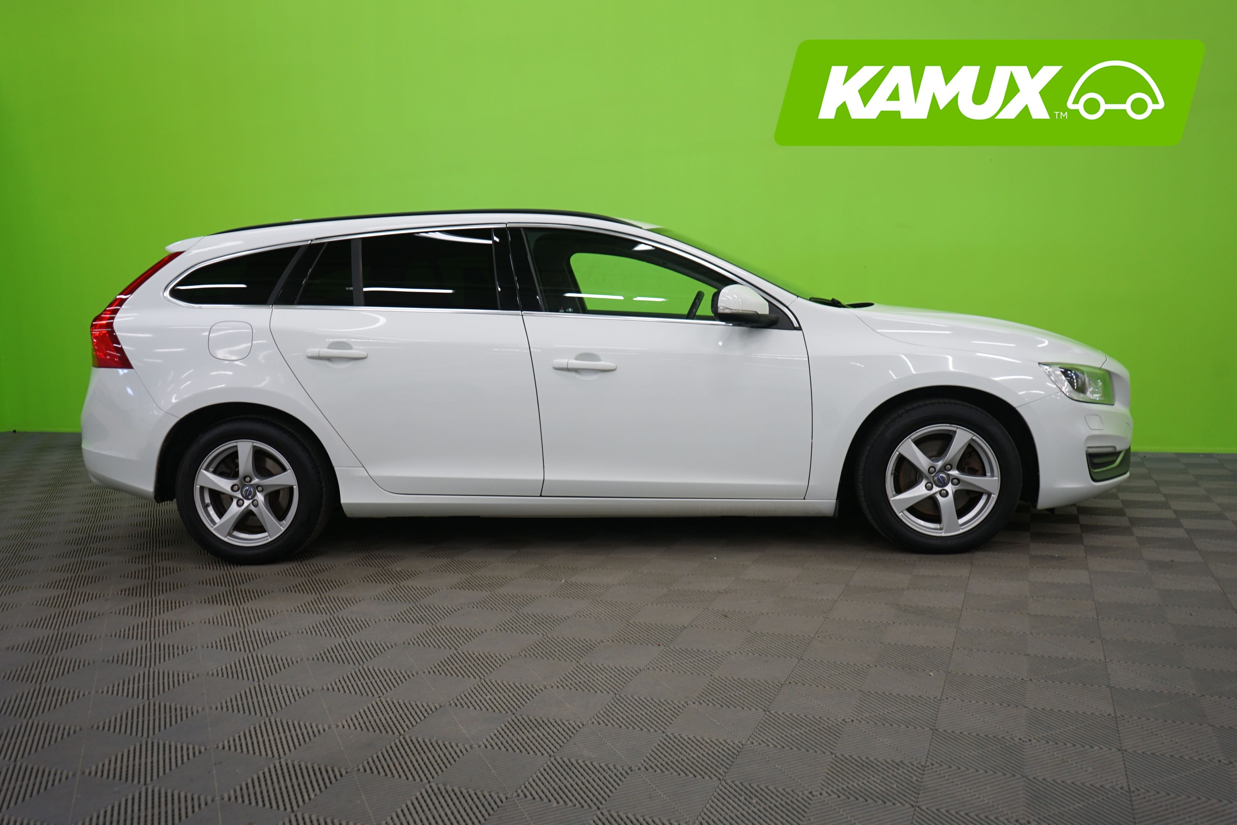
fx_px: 1031
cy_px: 412
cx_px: 618
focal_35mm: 30
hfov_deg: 61.9
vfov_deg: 43.6
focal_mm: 30
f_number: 5
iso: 400
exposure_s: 1/10
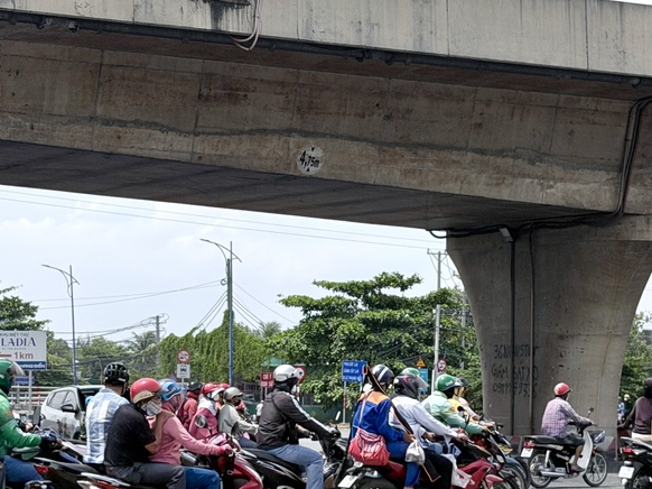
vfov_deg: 22.2
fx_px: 1243
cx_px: 317
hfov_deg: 29.4
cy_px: 315
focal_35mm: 66
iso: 64
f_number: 1.78
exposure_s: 1/6024
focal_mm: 6.76
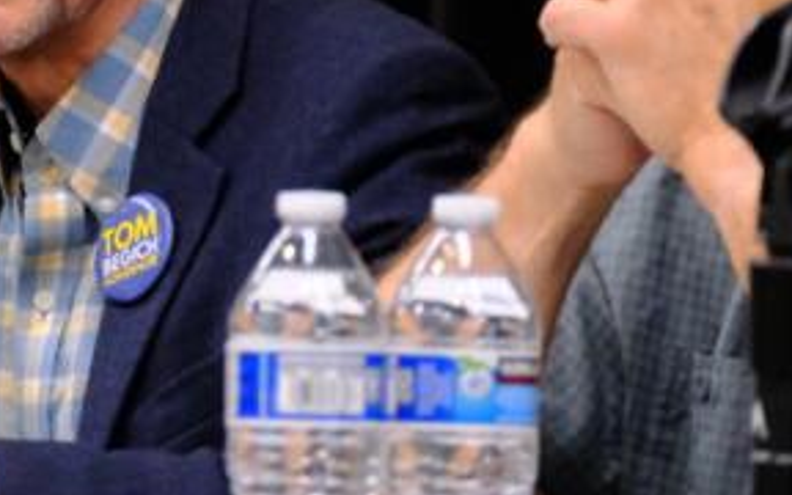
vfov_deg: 2.6
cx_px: -129
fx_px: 10857
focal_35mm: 503
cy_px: -126
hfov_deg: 4.2
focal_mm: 113.8
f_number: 5.6
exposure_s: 1/120
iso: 6400
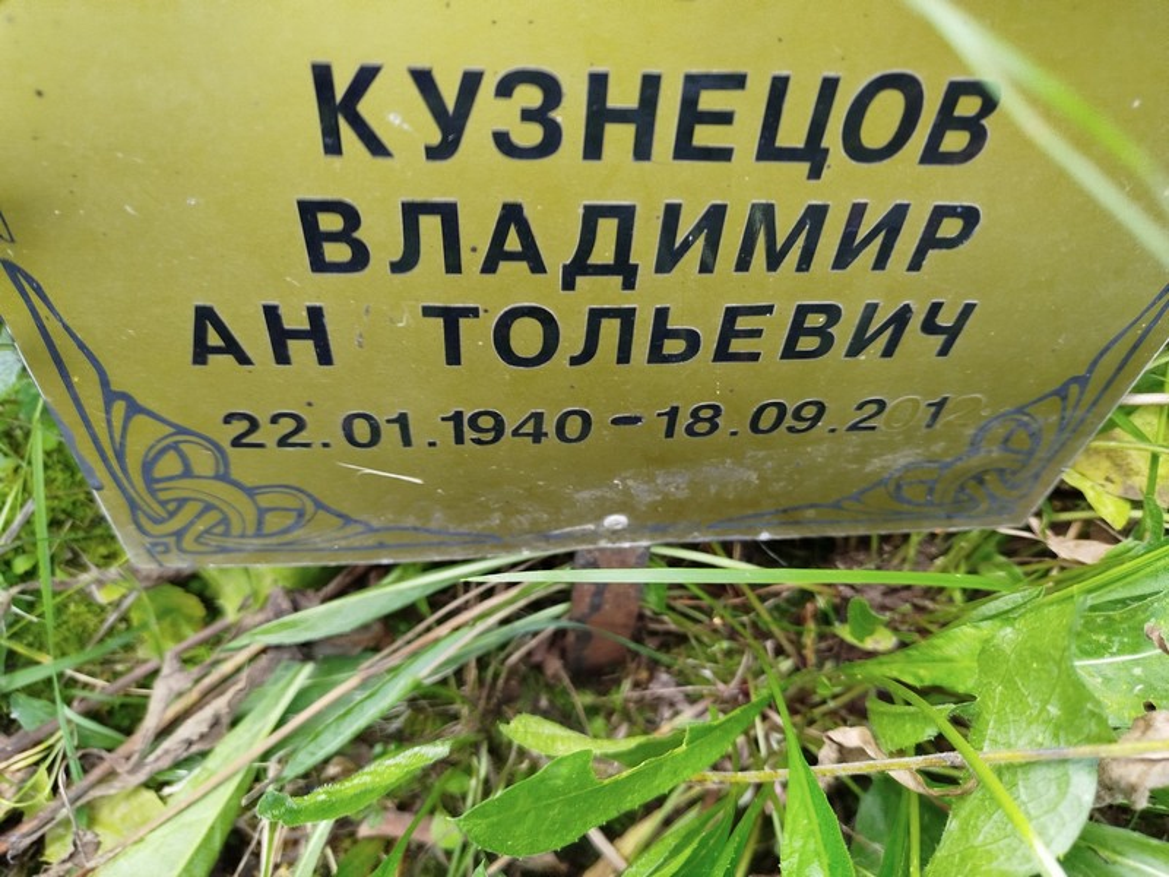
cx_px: 584
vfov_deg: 56.8
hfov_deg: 71.6
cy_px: 438
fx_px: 810
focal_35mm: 24
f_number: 1.7
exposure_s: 1/50
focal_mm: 5.31
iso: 100
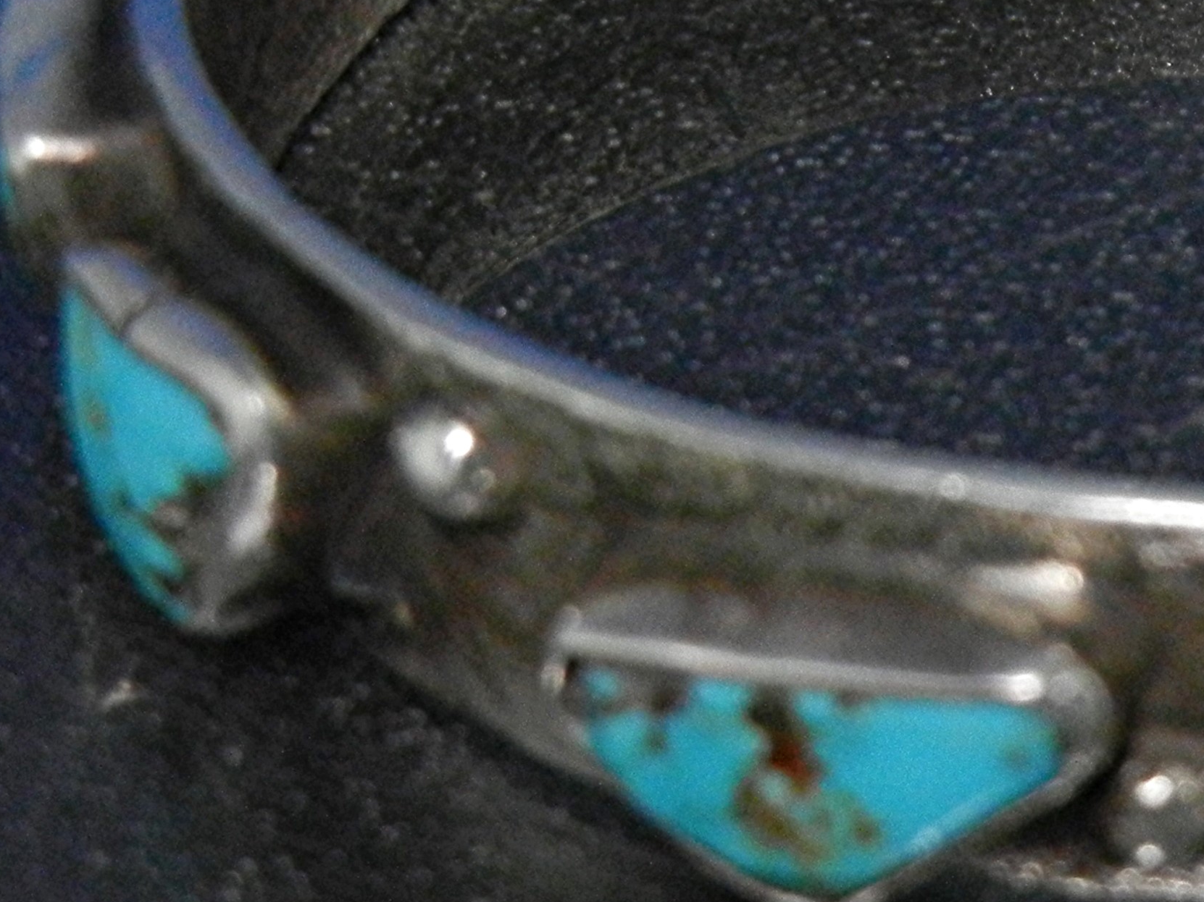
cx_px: 1177
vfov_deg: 10.4
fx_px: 4938
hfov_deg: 13.7
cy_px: 366
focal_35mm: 142
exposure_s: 1/30
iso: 800
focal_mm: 10.6
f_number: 8
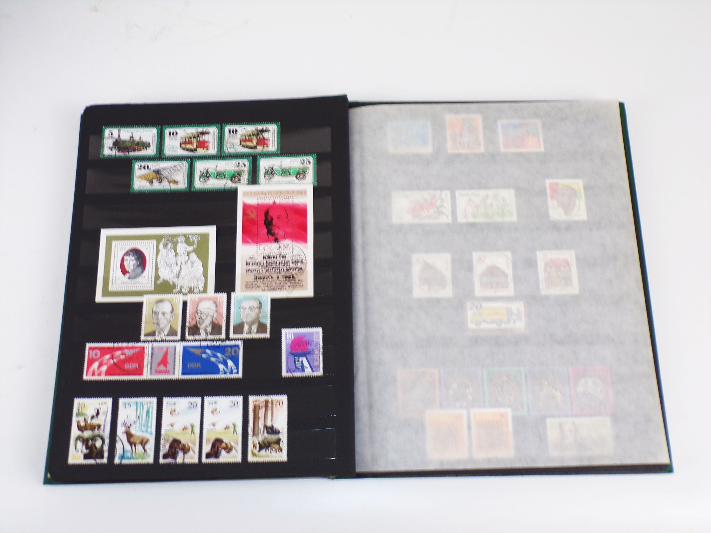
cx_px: 356
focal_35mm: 42
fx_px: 863
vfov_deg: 34.3
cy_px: 266
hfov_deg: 44.8
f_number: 3.4
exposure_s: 1/34
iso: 80
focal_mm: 7.6
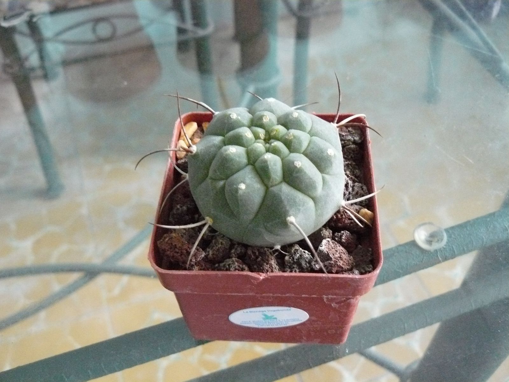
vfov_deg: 39.7
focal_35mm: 36
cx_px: 254
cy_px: 191
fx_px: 529
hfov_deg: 51.4
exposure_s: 1/15
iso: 800
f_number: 2.8
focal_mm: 6
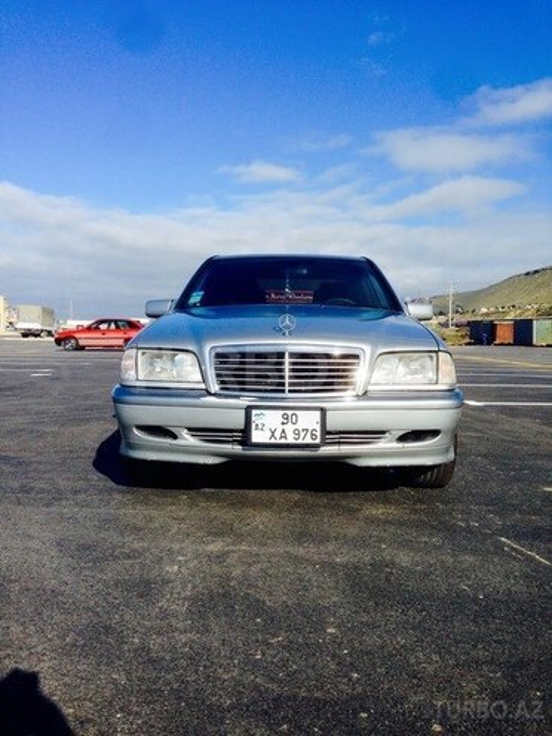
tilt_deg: -0.3
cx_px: 276
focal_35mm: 33
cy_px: 368
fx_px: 702
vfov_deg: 55.4
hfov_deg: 42.9
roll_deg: -1.3
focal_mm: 4.12
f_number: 2.4
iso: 50
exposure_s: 1/1869
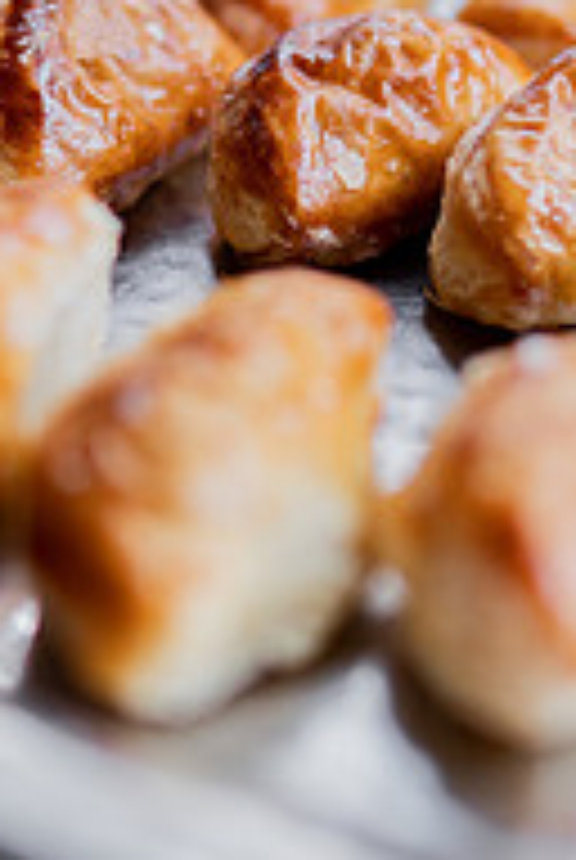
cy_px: 267
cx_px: 312
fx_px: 2296
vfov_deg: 21.1
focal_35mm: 96
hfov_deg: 14.3
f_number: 1.6
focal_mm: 24
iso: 160
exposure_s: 1/250
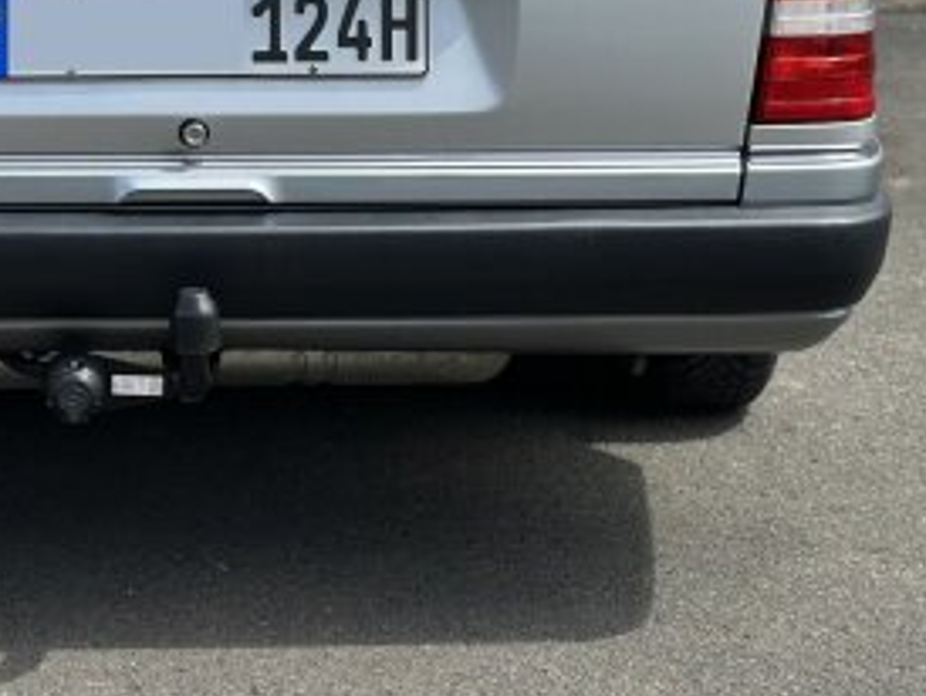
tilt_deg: -7.8
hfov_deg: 17.5
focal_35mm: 112
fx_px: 2999
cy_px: -24
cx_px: 250
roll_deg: -0.7
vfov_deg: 13.0
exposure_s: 1/3731
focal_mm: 6.86
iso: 100
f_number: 1.78
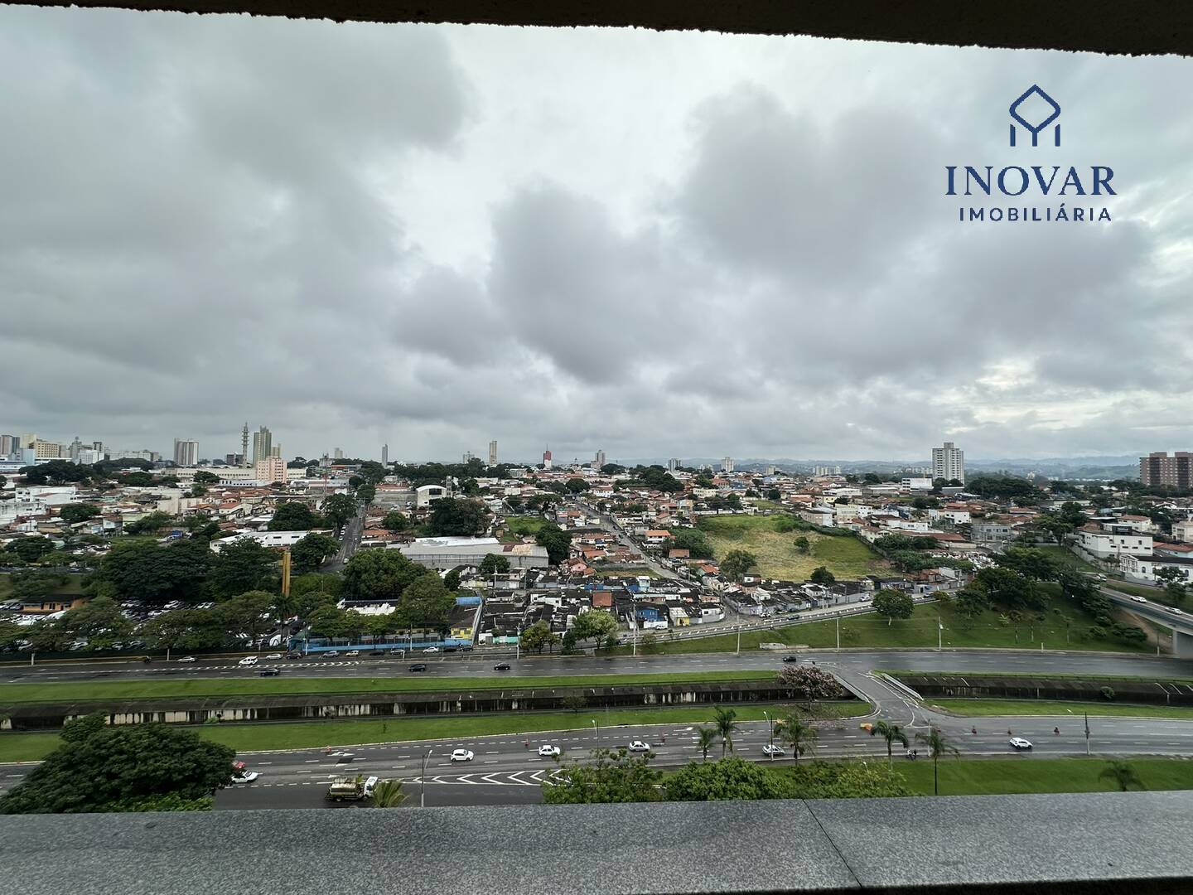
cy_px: 448
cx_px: 596
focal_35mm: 14
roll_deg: -1.2
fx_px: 482
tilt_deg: +1.8
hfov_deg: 102.1
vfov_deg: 85.7
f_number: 2.2
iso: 40
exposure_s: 1/678
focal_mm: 2.22
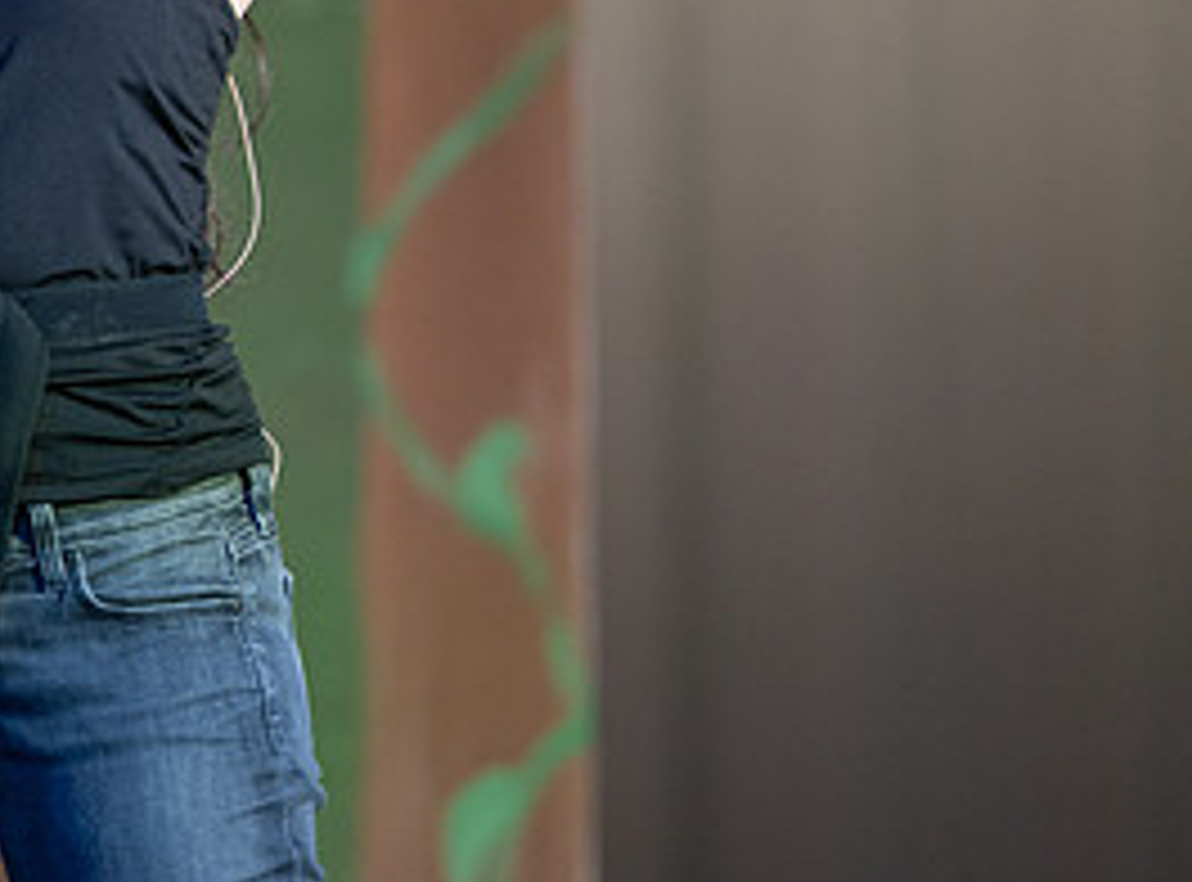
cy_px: 44
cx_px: -35
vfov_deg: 2.8
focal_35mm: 530
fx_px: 18160
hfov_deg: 3.8
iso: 400
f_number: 2.8
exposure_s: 1/320
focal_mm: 200
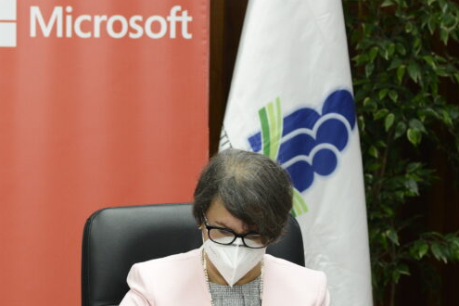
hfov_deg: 11.6
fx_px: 2244
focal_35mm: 176
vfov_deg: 7.8
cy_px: 215
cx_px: -6
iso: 1250
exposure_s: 1/125
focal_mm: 85
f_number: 5.6
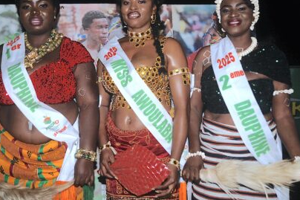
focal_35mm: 52
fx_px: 433
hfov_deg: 38.2
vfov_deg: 25.9
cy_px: 87
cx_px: 142
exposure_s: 1/60
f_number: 2.8
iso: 500
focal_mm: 35
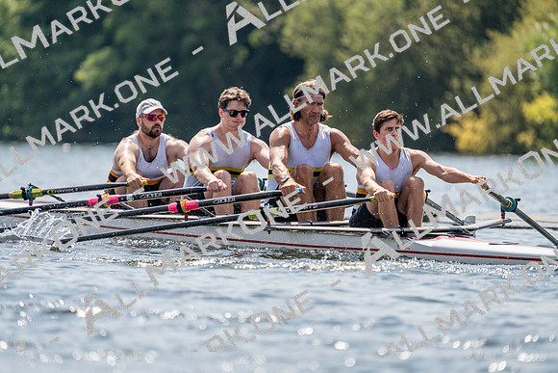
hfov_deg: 3.8
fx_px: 8480
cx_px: 279
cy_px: 186
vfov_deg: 2.5
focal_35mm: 547
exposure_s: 1/1600
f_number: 6.3
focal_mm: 547
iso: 250
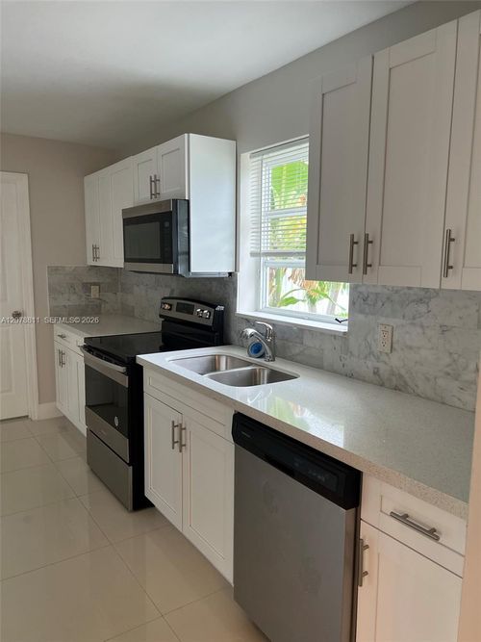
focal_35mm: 26
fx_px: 482
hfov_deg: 53.0
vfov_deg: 67.3
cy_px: 321
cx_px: 240
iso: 80
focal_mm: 5.7
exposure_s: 1/120
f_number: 1.5
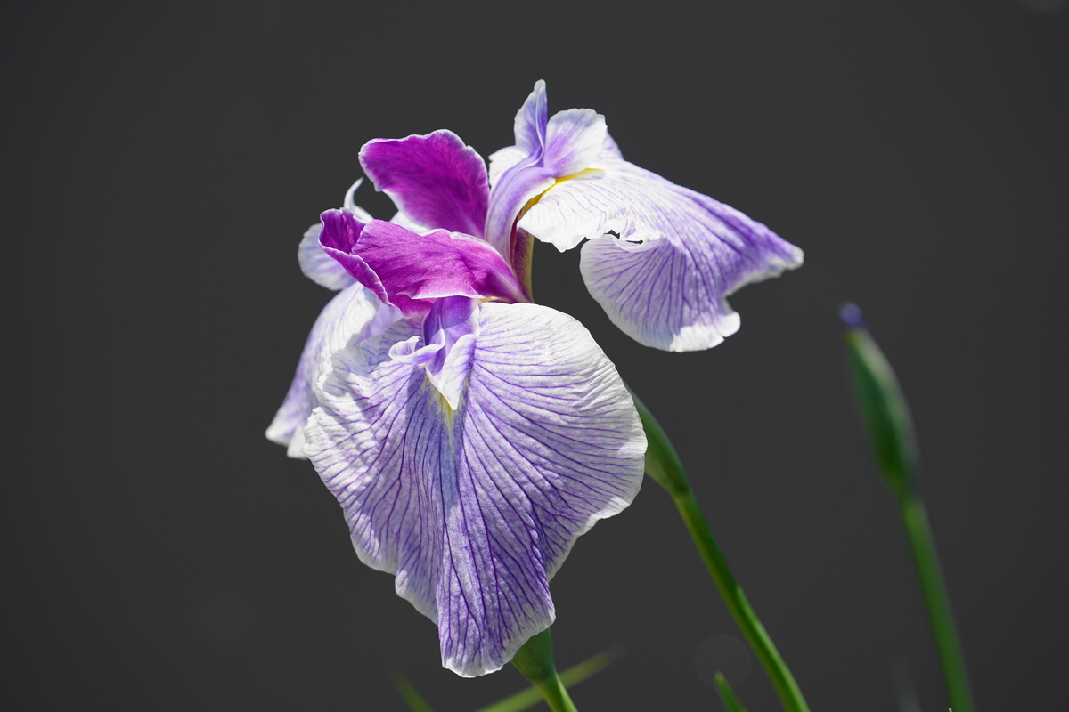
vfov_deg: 7.6
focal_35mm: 181
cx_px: 534
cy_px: 356
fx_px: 5374
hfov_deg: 11.4
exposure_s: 1/400
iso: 100
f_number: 6.3
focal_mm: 181
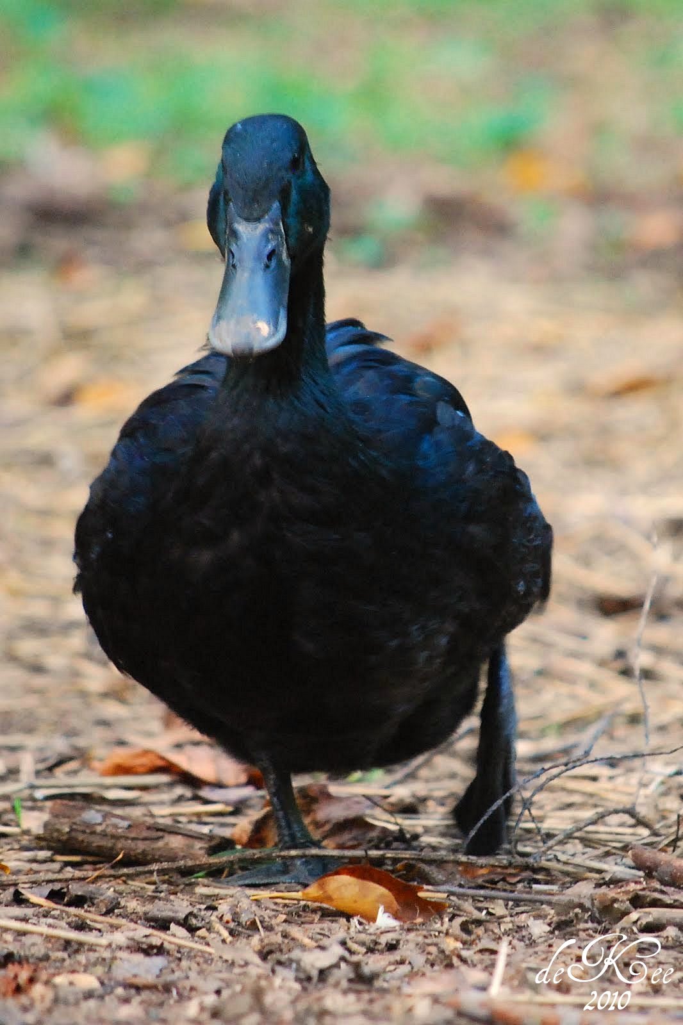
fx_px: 8541
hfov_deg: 4.6
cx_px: 342
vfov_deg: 6.9
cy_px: 512
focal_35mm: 300
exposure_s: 1/50
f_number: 5.6
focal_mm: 200
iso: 1600
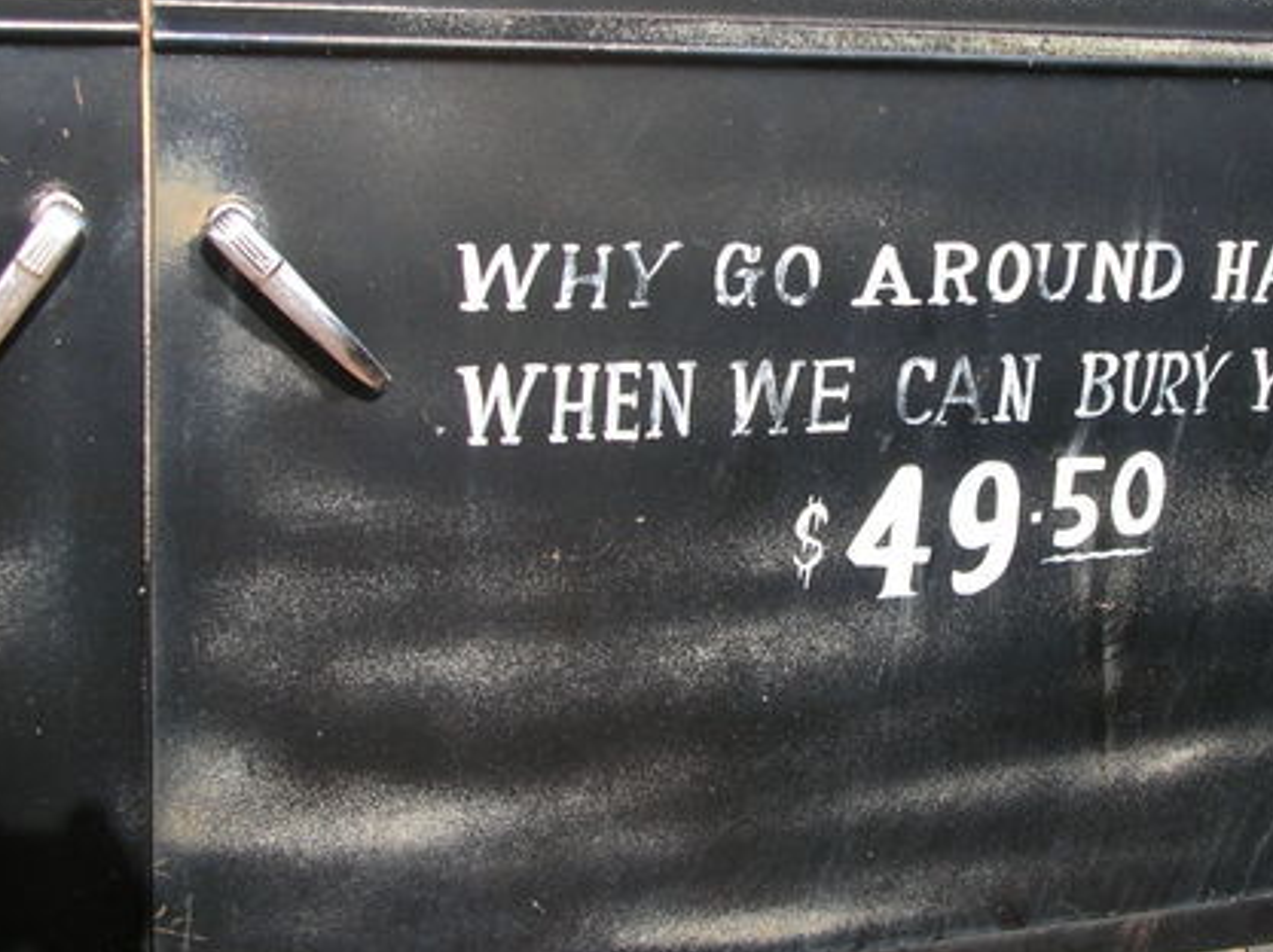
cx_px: 904
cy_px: 395
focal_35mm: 69
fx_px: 2535
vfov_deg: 21.3
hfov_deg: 27.9
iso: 50
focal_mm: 7.5
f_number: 3.1
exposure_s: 1/364
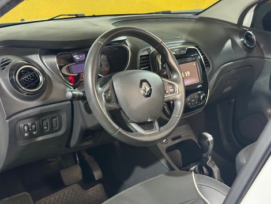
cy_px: 102
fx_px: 376
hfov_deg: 39.6
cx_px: 136
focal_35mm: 48
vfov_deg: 30.3
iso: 640
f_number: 1.78
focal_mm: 6.76
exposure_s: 1/30
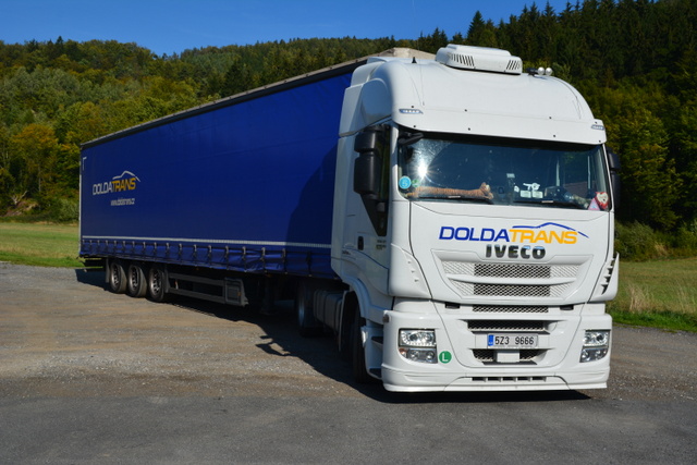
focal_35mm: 39
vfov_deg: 34.2
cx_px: 348
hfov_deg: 49.5
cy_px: 232
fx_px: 755
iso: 100
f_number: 13
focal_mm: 26
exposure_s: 1/200
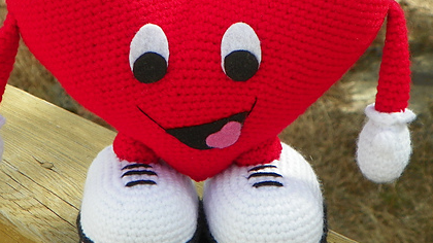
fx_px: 1068
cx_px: 193
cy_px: 84
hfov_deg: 22.9
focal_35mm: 93
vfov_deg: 13.0
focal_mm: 9.9
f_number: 4
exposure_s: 1/320
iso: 64
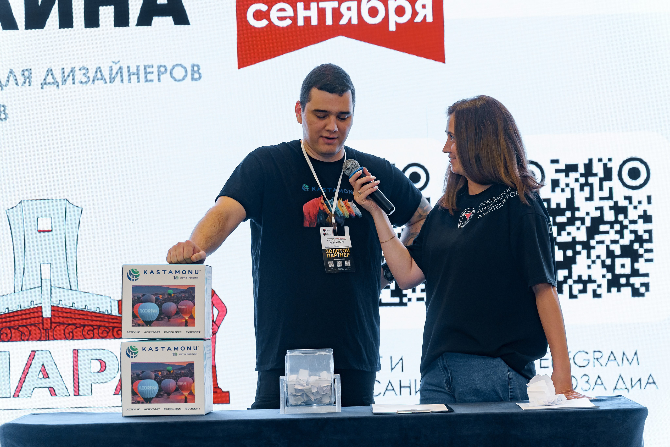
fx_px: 1954
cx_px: 335
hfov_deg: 19.5
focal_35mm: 105
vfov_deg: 13.0
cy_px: 223
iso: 1000
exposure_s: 1/125
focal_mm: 105
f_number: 4
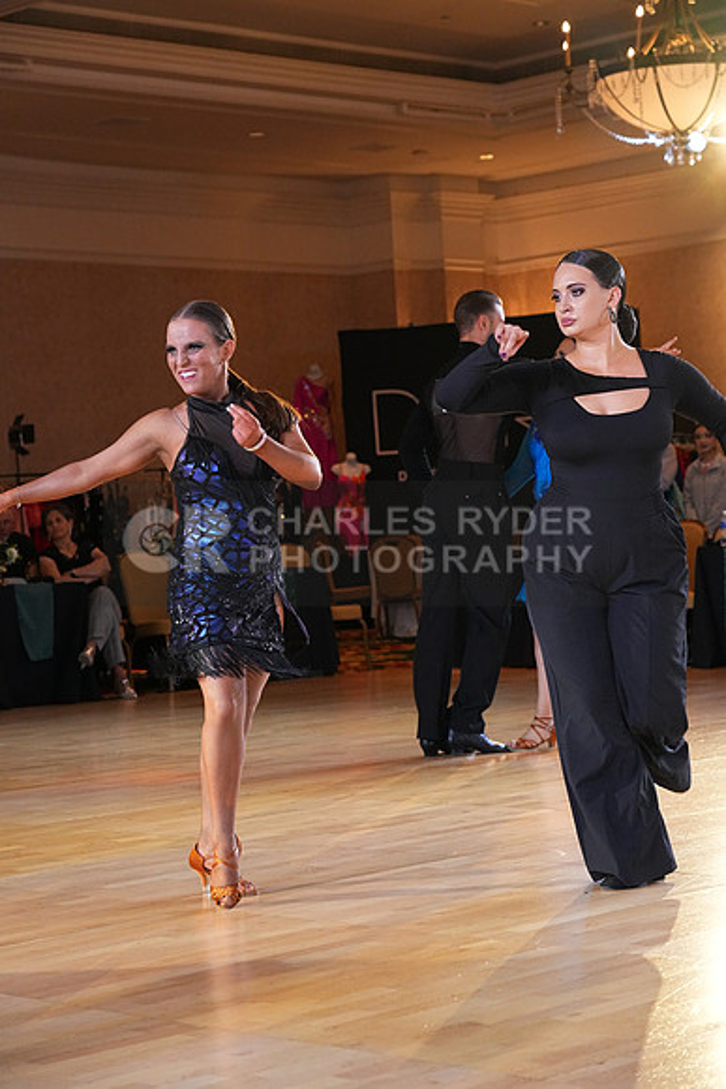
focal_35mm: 77
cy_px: 544
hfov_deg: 17.7
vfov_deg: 26.3
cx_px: 363
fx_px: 2328
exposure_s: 1/200
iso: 5000
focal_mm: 77
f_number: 5.6
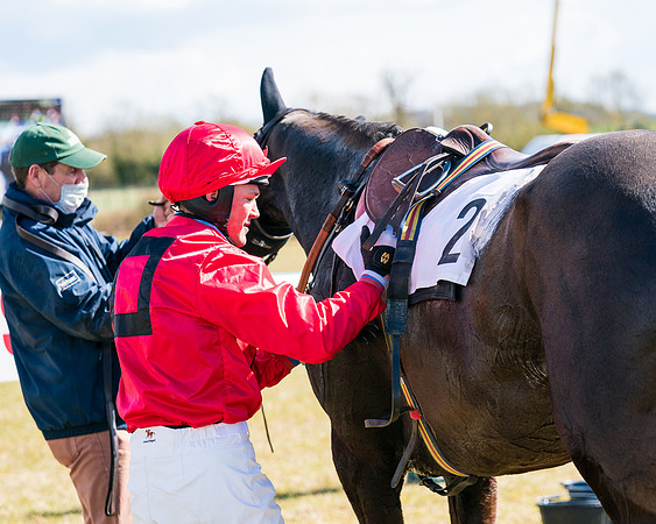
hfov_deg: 16.2
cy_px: 276
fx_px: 2311
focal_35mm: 119
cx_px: 336
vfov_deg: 12.9
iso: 400
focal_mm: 97
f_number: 4
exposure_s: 1/2000
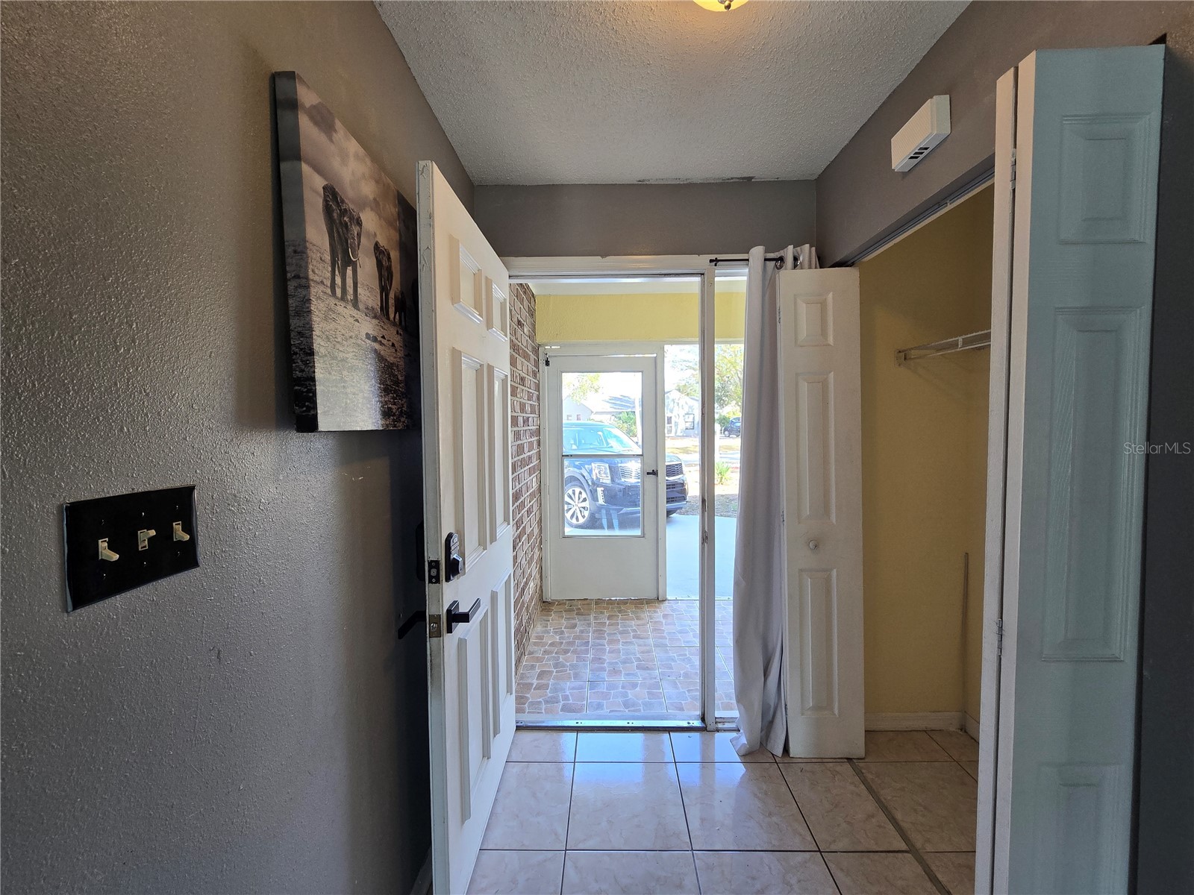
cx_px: 597
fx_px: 448
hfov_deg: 106.2
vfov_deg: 89.9
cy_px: 448
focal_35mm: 13
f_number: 2.2
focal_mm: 2.2
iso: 80
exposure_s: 1/60
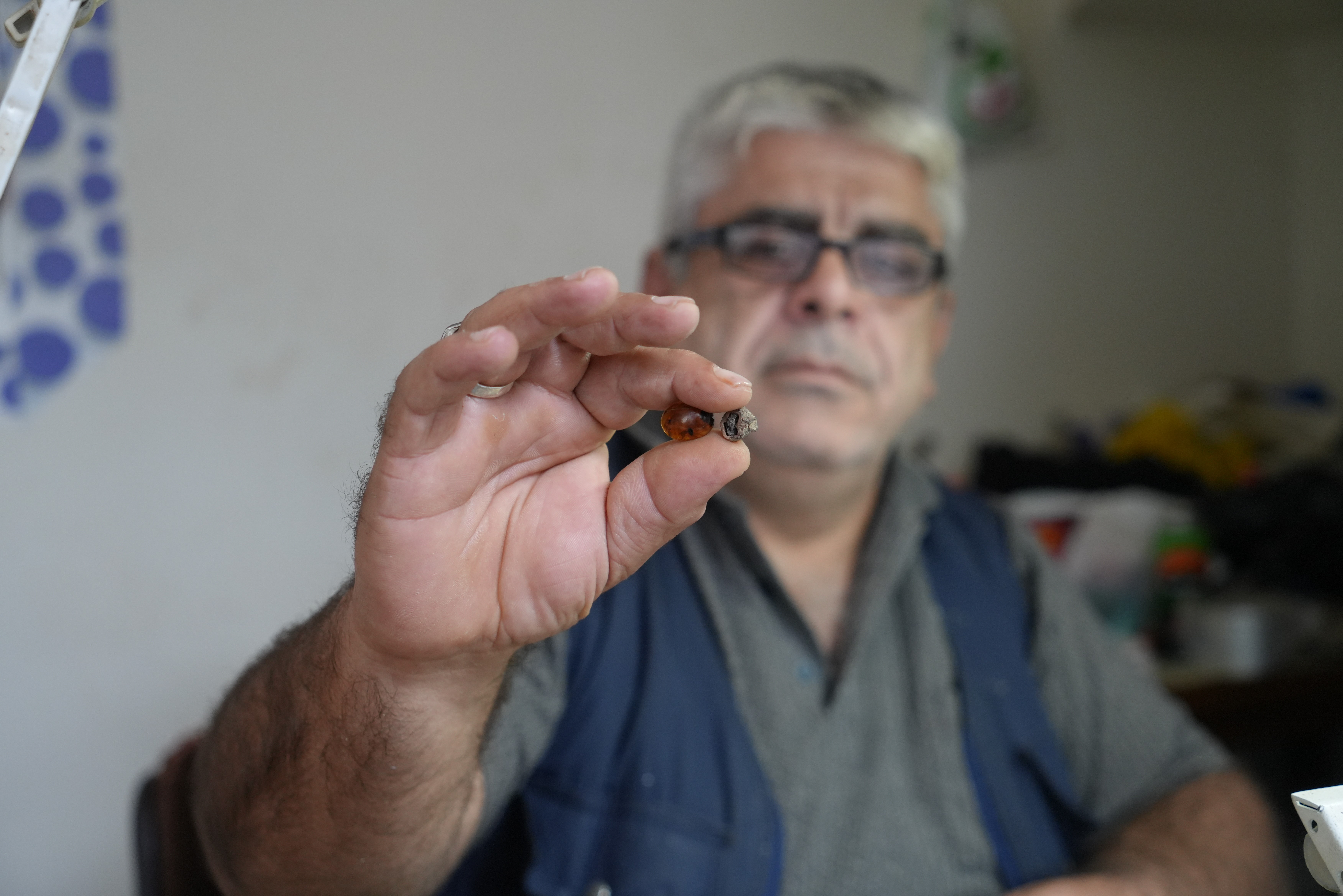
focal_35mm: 45
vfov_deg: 29.9
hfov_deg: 43.6
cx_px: 672
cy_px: 448
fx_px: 1679
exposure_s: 1/200
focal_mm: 45
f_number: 4
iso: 2000
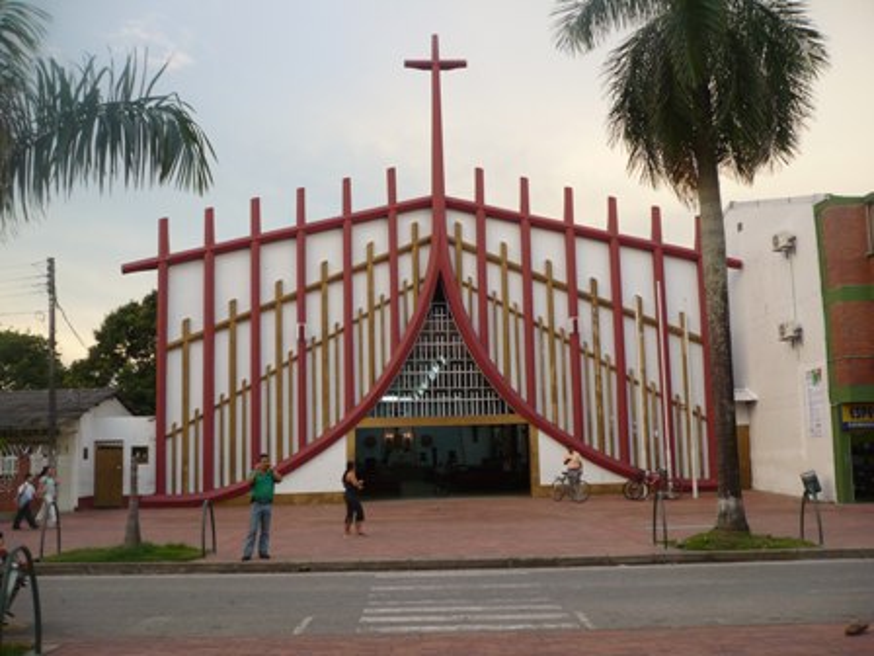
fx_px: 884
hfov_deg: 52.6
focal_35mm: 35
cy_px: 328
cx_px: 437
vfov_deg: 40.7
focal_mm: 5.8
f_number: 2.8
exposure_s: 1/50
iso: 100
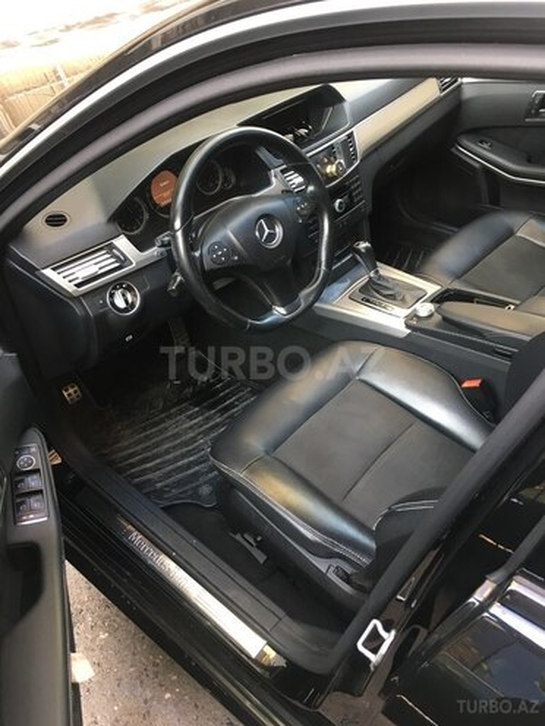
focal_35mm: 29
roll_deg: +4.2
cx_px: 272
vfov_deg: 61.7
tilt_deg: -41.0
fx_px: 609
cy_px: 363
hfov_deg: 48.2
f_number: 2.2
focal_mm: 4.15
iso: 100
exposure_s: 1/33
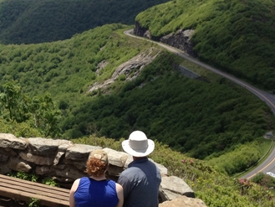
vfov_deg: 17.4
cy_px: 116
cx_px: 3
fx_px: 676
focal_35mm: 85
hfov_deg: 22.2
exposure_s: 1/1493
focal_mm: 4.28
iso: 64
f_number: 2.4
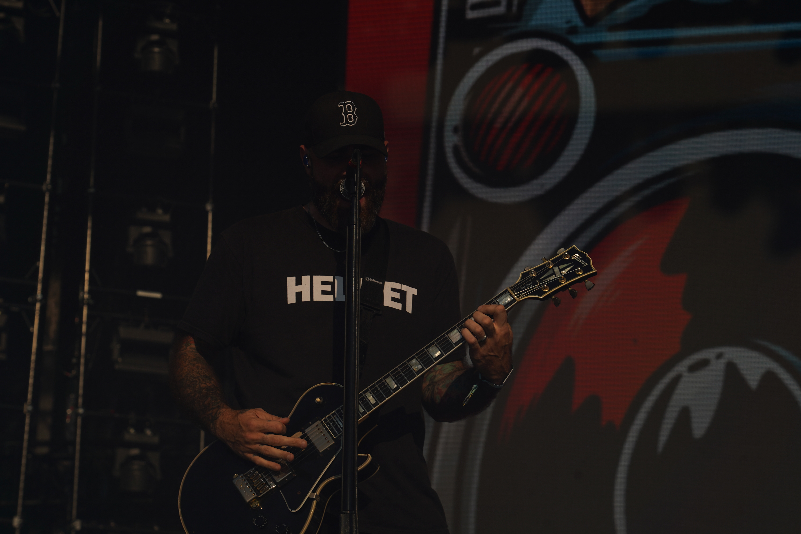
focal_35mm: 105
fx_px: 2336
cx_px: 400
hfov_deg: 19.5
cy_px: 267
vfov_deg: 13.0
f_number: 8
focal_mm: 105
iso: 100
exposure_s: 1/1000
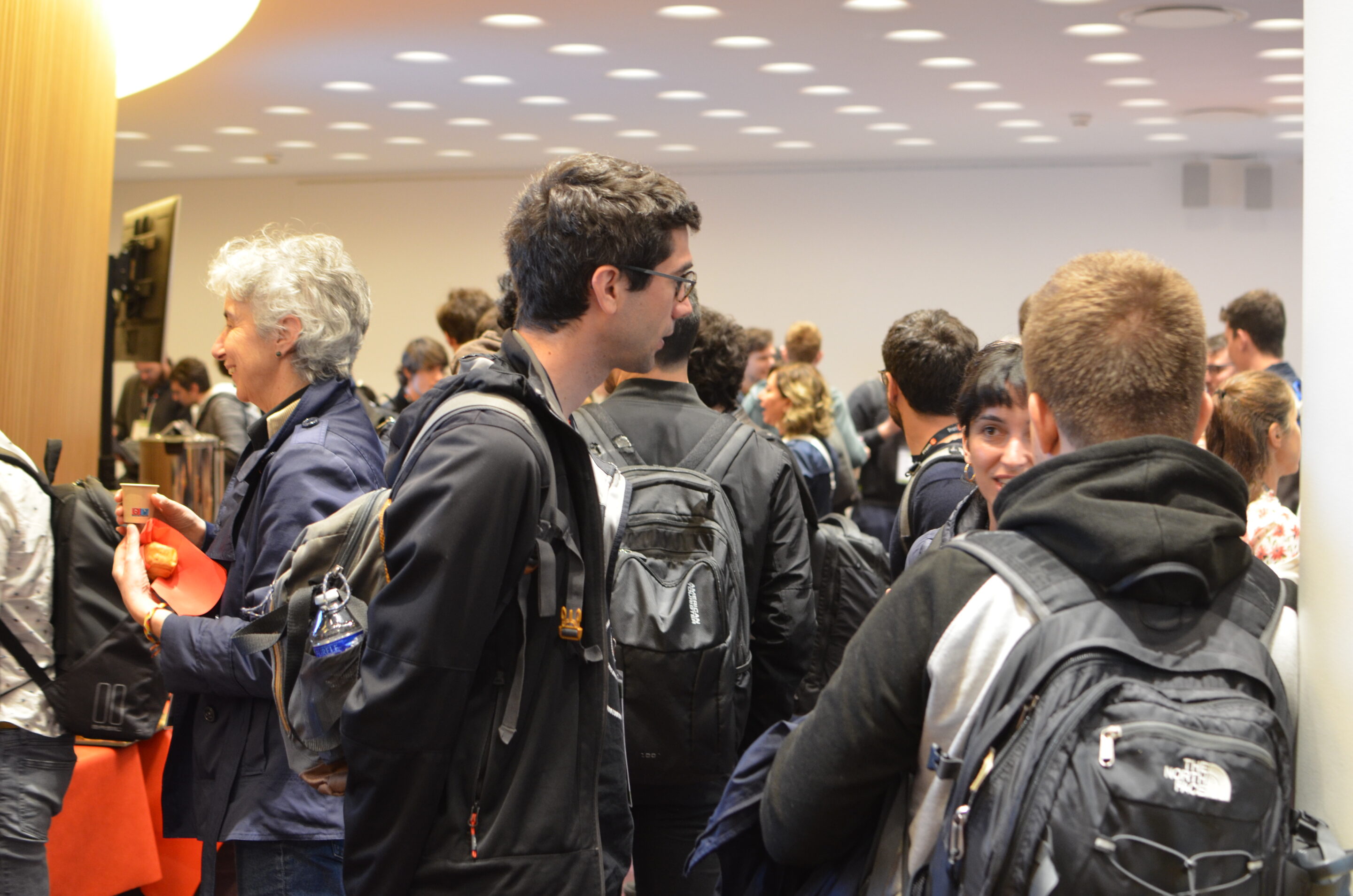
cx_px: 676
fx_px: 1969
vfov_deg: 25.6
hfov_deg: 37.9
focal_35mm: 52
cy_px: 448
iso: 800
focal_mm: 35
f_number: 3.2
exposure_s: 1/40
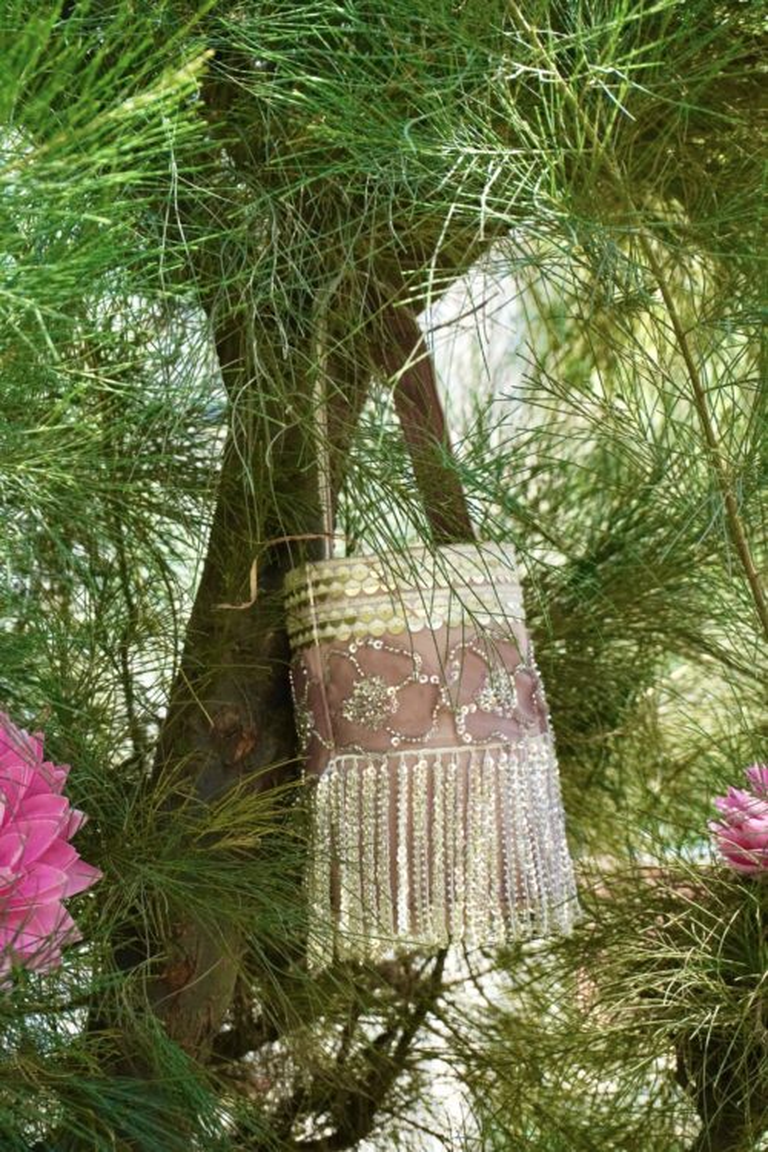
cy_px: 576
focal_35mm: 75
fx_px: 2400
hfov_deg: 18.2
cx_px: 384
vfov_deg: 27.0
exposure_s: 1/1000
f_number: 6.3
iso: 800
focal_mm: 50
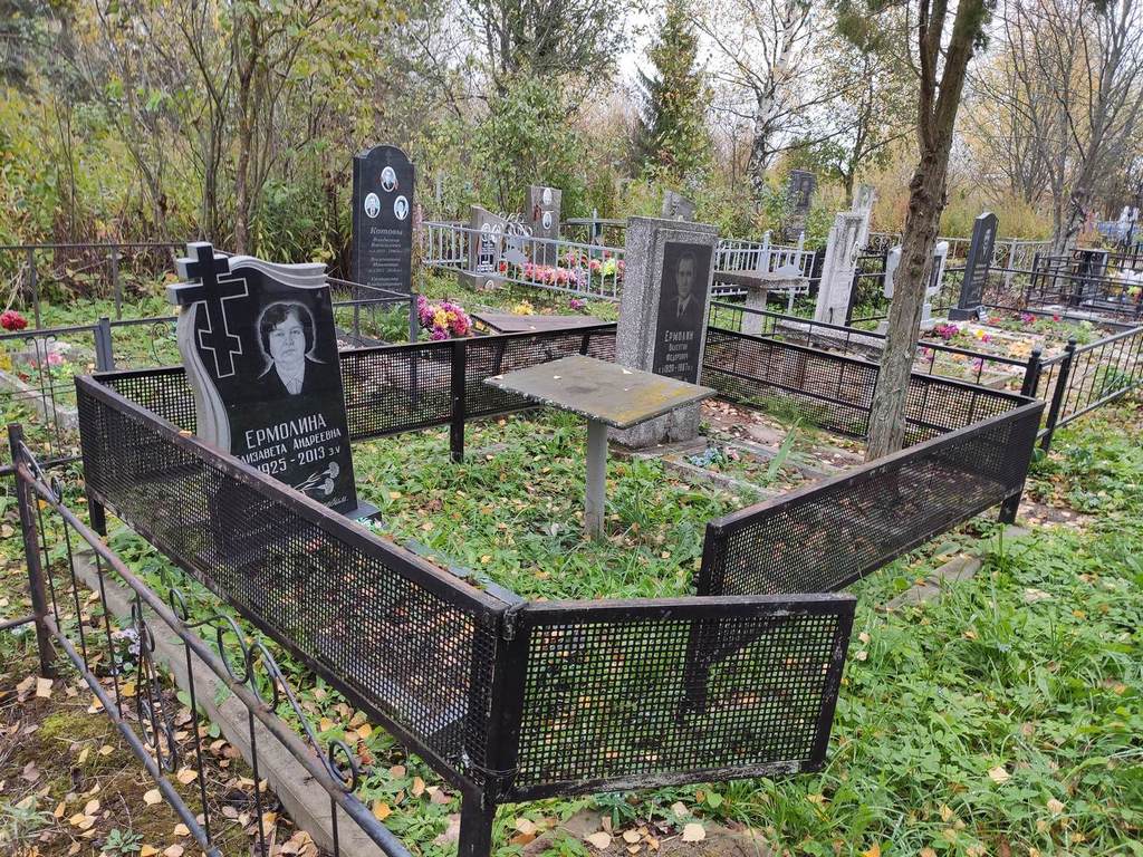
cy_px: 428
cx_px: 572
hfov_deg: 67.3
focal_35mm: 26
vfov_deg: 53.1
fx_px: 859
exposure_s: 1/100
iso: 148
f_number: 1.75
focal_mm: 4.77
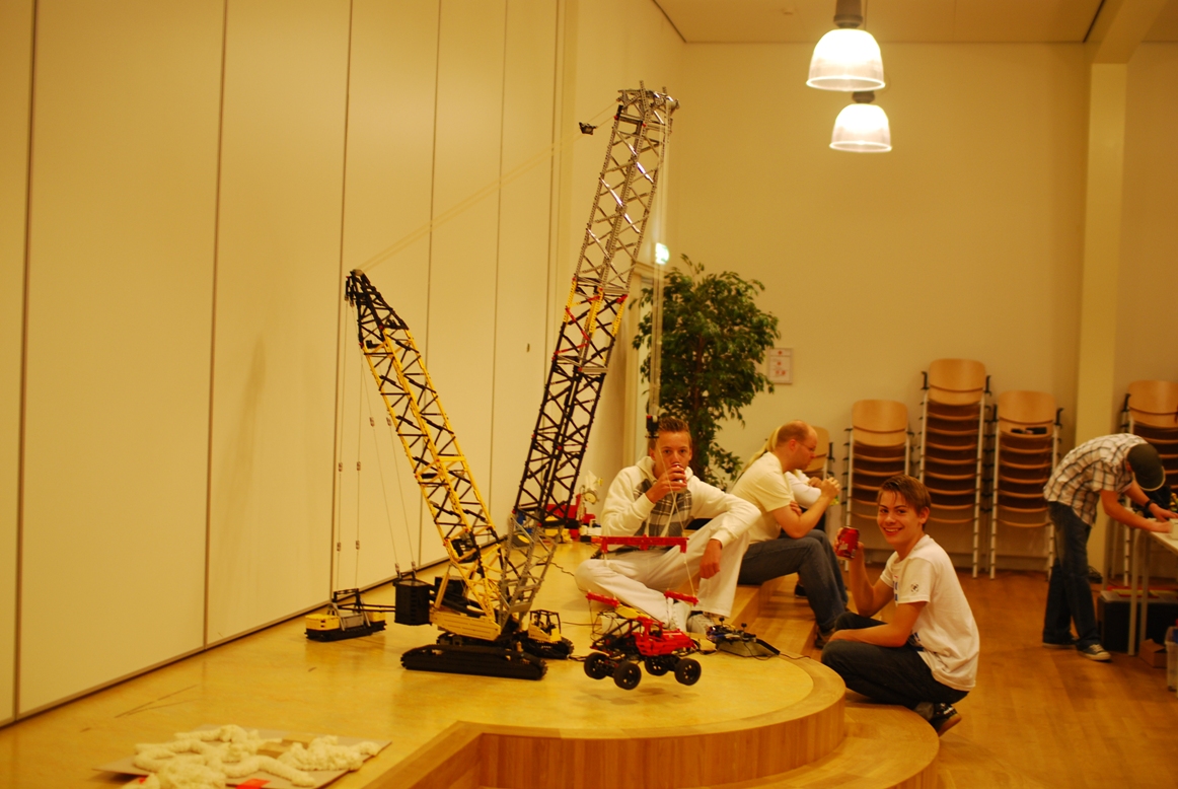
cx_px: 589
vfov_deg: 29.9
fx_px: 1474
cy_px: 394
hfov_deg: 43.6
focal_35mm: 45
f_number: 1.4
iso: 160
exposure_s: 1/60
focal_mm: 30
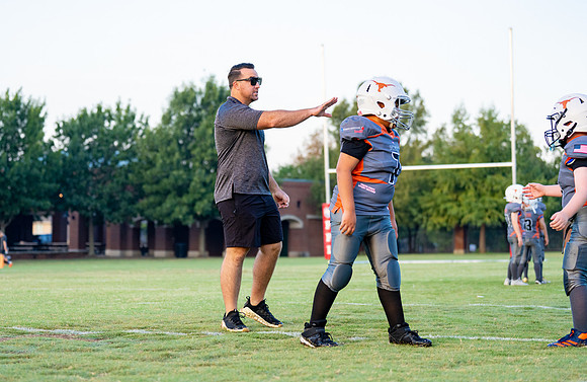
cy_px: 174
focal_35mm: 93
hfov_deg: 22.1
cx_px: 248
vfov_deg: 14.5
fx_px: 1502
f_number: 2.8
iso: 640
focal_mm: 78
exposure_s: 1/1250
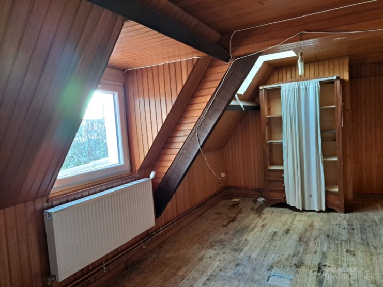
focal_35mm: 24
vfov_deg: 56.8
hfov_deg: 71.6
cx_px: 192
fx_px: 266
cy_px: 144
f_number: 1.8
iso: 250
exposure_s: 1/50
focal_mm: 5.23
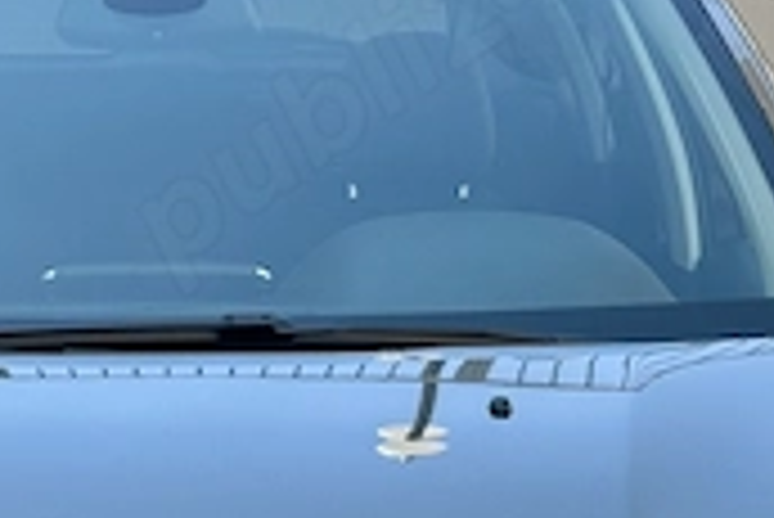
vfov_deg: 7.8
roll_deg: -1.1
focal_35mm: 174
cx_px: 108
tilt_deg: -13.2
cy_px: 784
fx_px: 3744
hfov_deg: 11.7
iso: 64
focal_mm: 6.86
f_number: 1.78
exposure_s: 1/685
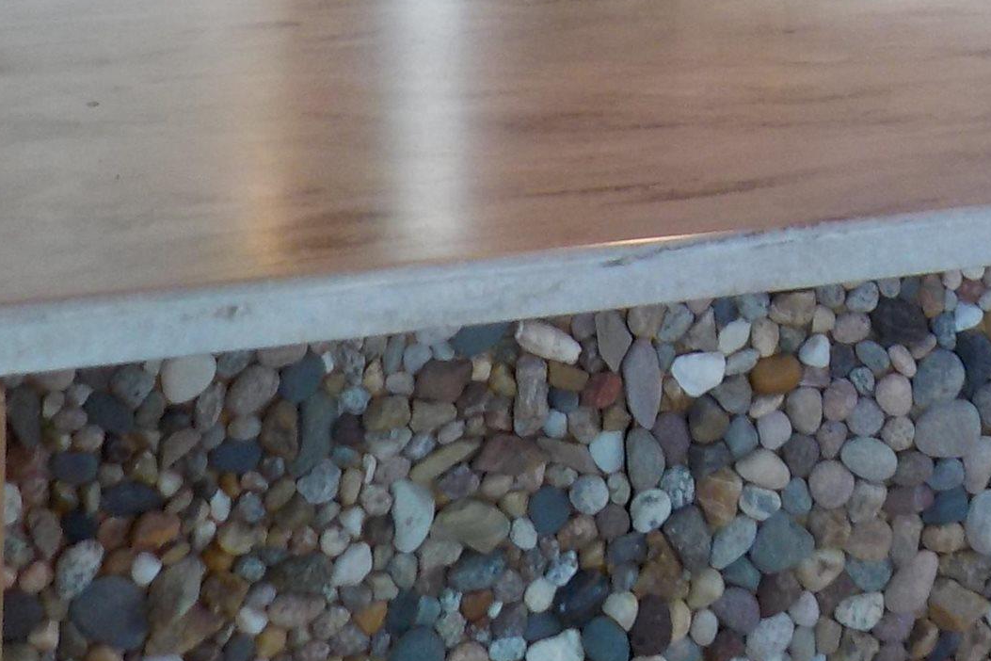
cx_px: 865
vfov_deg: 13.9
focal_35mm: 91
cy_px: -399
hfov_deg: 21.9
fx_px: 2505
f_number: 3.3
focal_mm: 4.1
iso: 125
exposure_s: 1/40
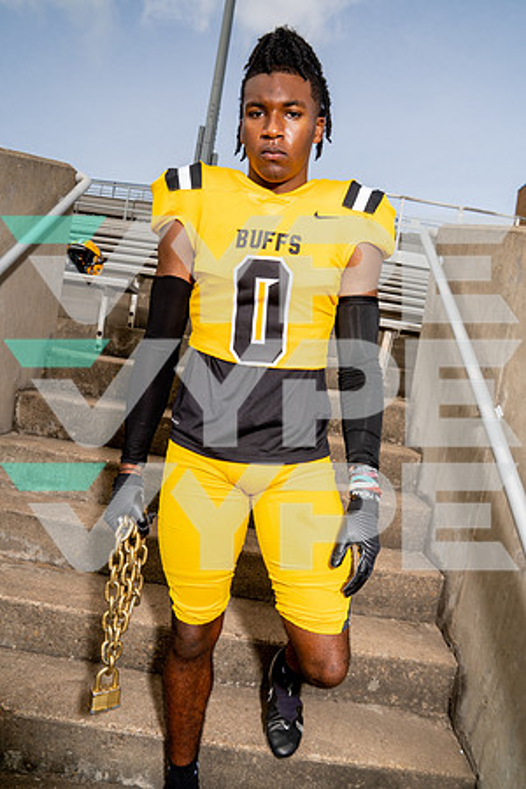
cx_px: 263
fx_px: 526
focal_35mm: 24
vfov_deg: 73.7
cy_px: 394
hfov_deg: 53.1
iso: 100
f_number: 8
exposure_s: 1/250
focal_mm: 24
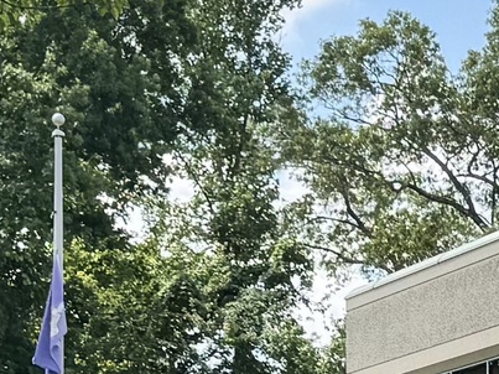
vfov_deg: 8.0
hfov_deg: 10.7
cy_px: 426
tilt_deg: +6.1
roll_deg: +0.7
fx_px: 2637
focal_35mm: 183
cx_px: 447
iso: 80
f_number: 1.78
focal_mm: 6.76
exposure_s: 1/1923
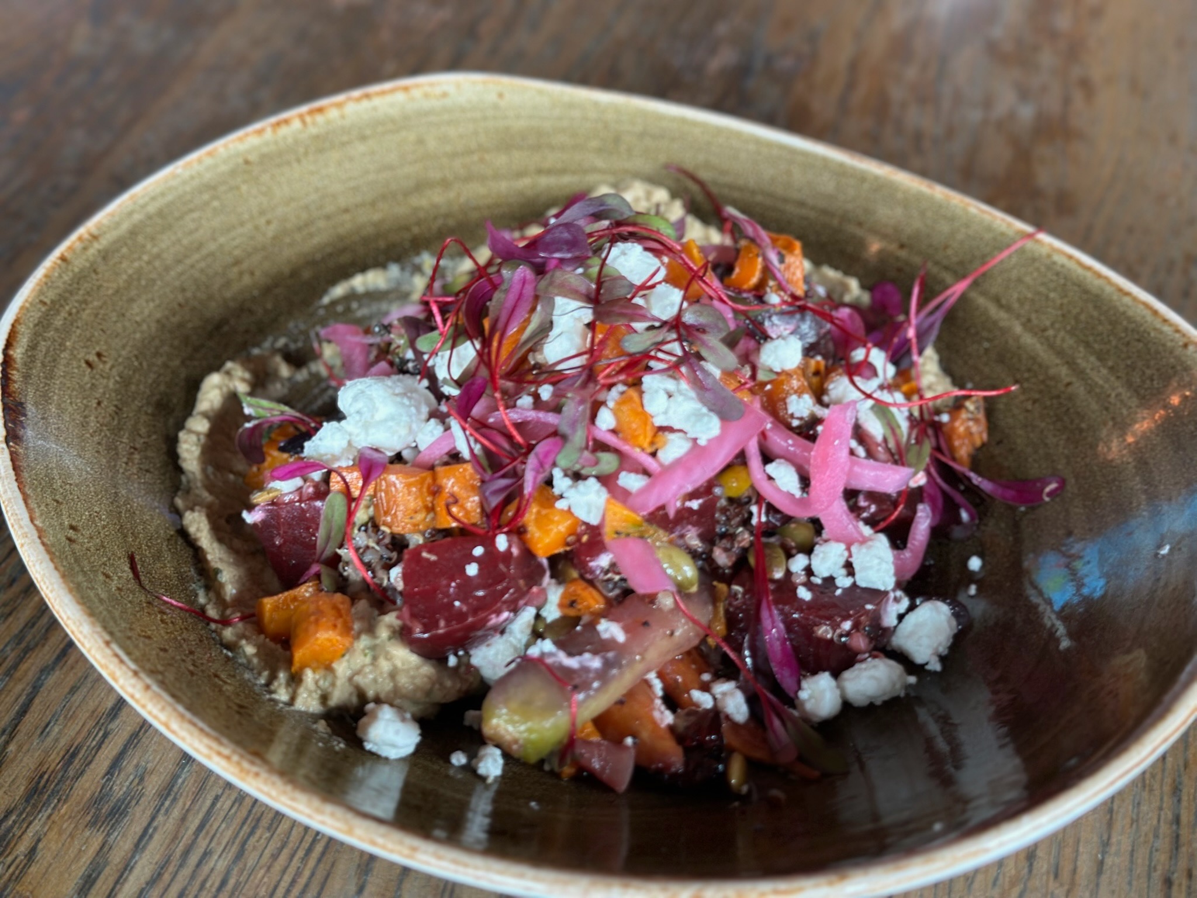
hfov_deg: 39.7
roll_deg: -1.0
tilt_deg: -40.5
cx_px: 598
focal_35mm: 48
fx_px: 1660
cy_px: 449
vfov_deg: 30.3
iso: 80
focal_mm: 6.86
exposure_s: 1/60
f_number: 1.78
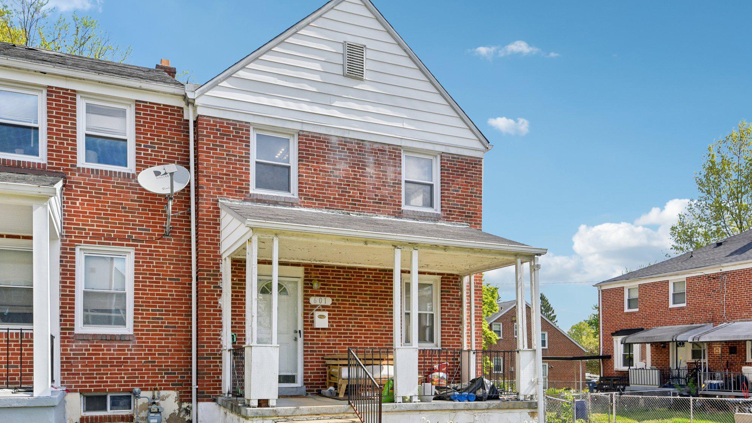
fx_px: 558
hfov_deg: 67.9
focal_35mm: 28
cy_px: 217
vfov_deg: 41.5
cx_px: 369
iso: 400
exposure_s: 1/2500
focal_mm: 26
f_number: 8
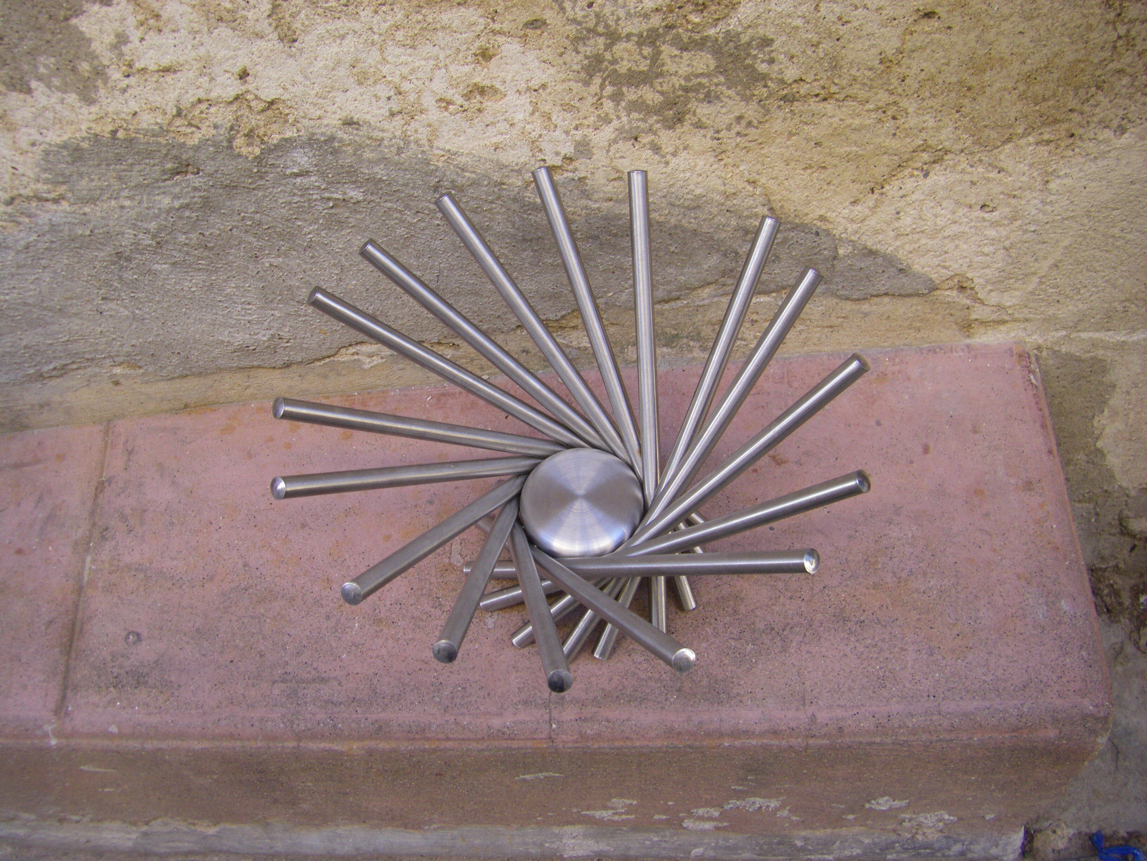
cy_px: 430
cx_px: 574
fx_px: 1259
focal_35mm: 38
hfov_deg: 49.0
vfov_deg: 37.7
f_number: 3.5
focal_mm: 6.3
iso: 160
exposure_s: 1/50
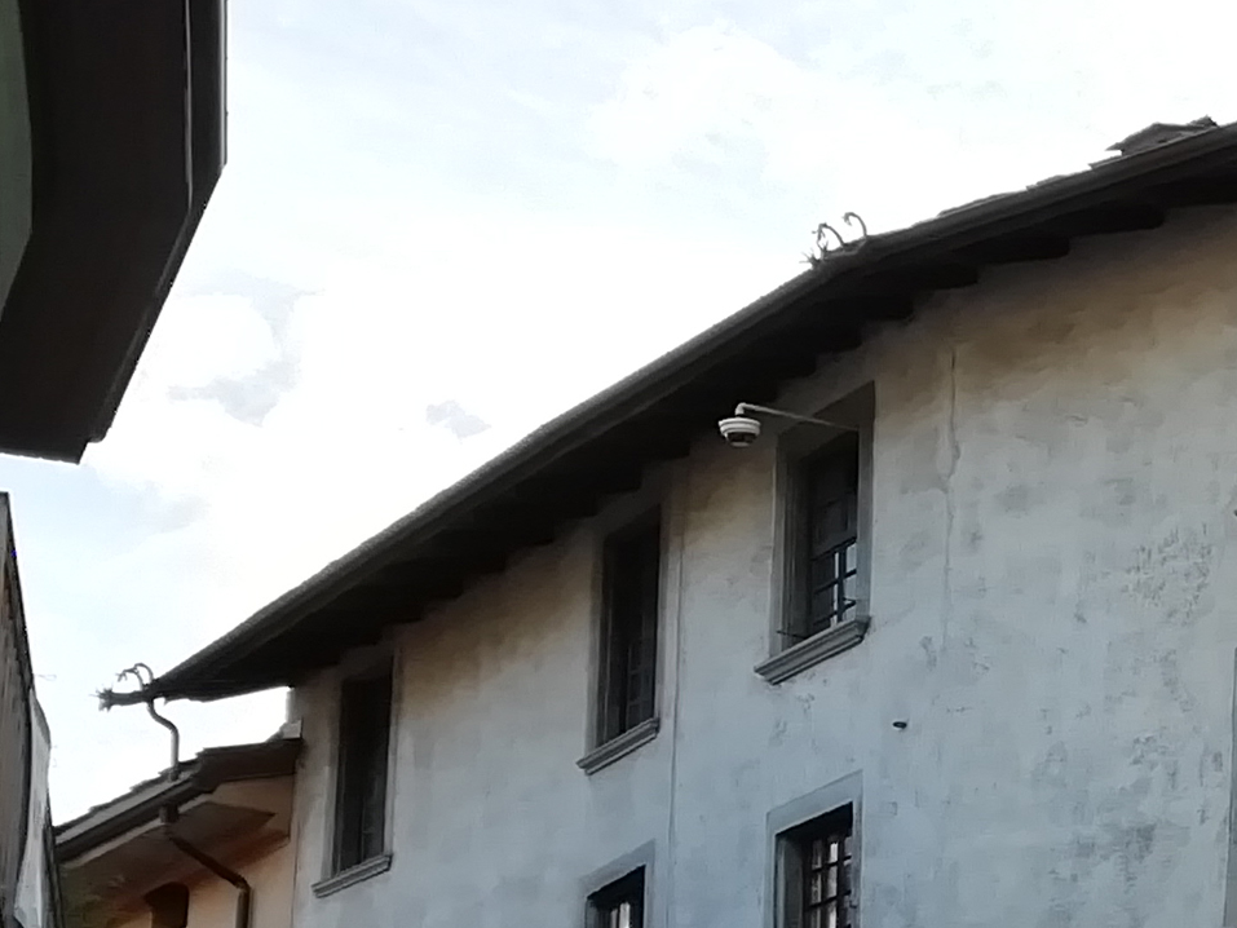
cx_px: 1704
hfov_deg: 15.5
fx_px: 4289
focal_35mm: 120
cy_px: 1126
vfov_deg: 12.1
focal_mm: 3.46
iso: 50
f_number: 2.2
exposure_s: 1/211
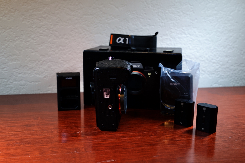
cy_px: 82
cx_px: 122
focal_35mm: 43
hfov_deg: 45.5
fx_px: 292
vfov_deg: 31.2
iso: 4000
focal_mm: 43
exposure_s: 1/80
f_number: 5.6
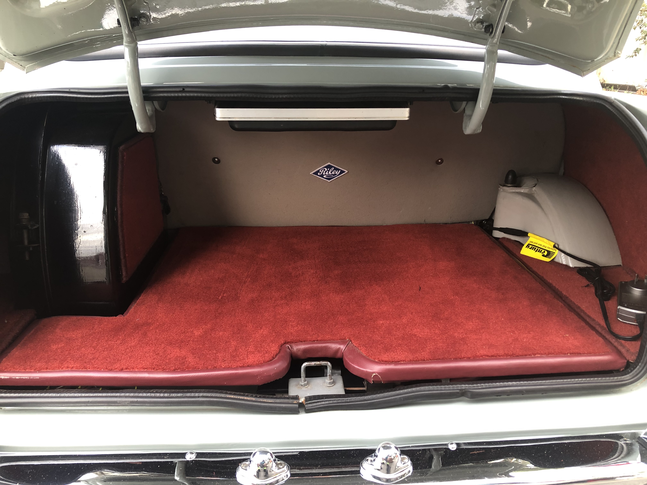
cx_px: 324
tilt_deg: -20.1
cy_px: 242
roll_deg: +0.2
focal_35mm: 28
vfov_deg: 49.7
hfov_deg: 63.4
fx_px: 523
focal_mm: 3.99
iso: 40
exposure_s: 1/20
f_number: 1.8
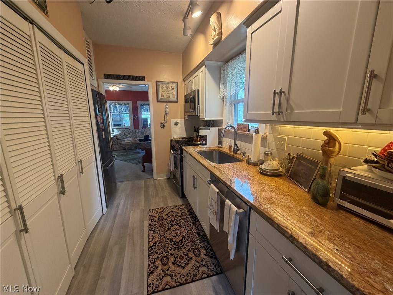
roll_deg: +0.9
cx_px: 196
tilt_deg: -10.0
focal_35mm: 14
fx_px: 159
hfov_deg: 102.1
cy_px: 148
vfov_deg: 85.7
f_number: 2.2
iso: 250
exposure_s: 1/60
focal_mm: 2.22
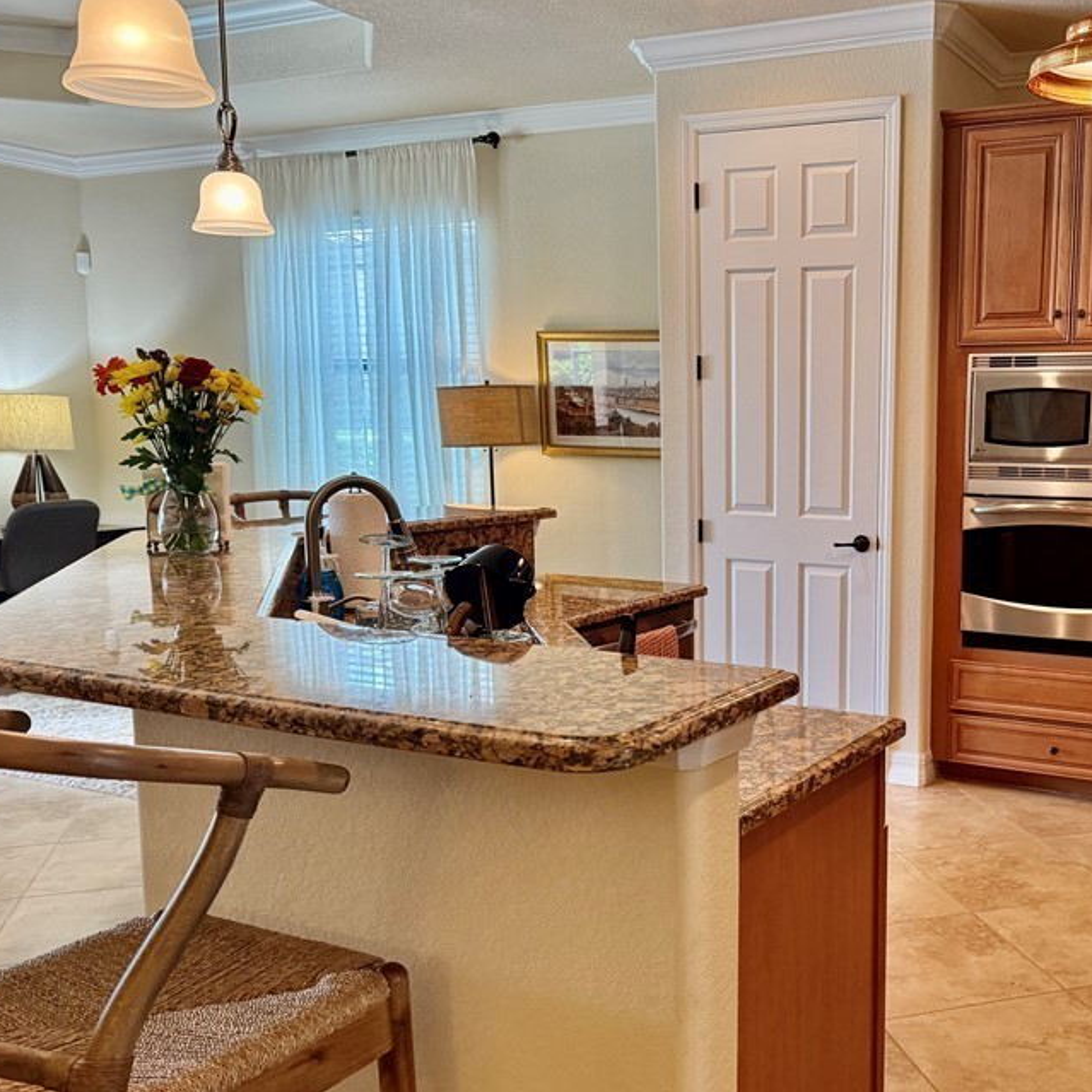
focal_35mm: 34
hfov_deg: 46.6
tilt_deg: -7.7
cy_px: 599
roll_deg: -3.0
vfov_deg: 48.4
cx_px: 824
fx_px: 1213
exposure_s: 1/120
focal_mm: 6.76
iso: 250
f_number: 1.78
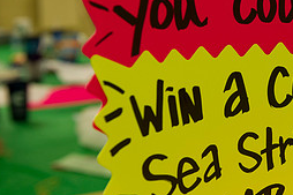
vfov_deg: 16.9
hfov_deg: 24.8
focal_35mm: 80
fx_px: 651
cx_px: 253
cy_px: 44
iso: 1600
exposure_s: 1/125
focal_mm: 35
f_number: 4
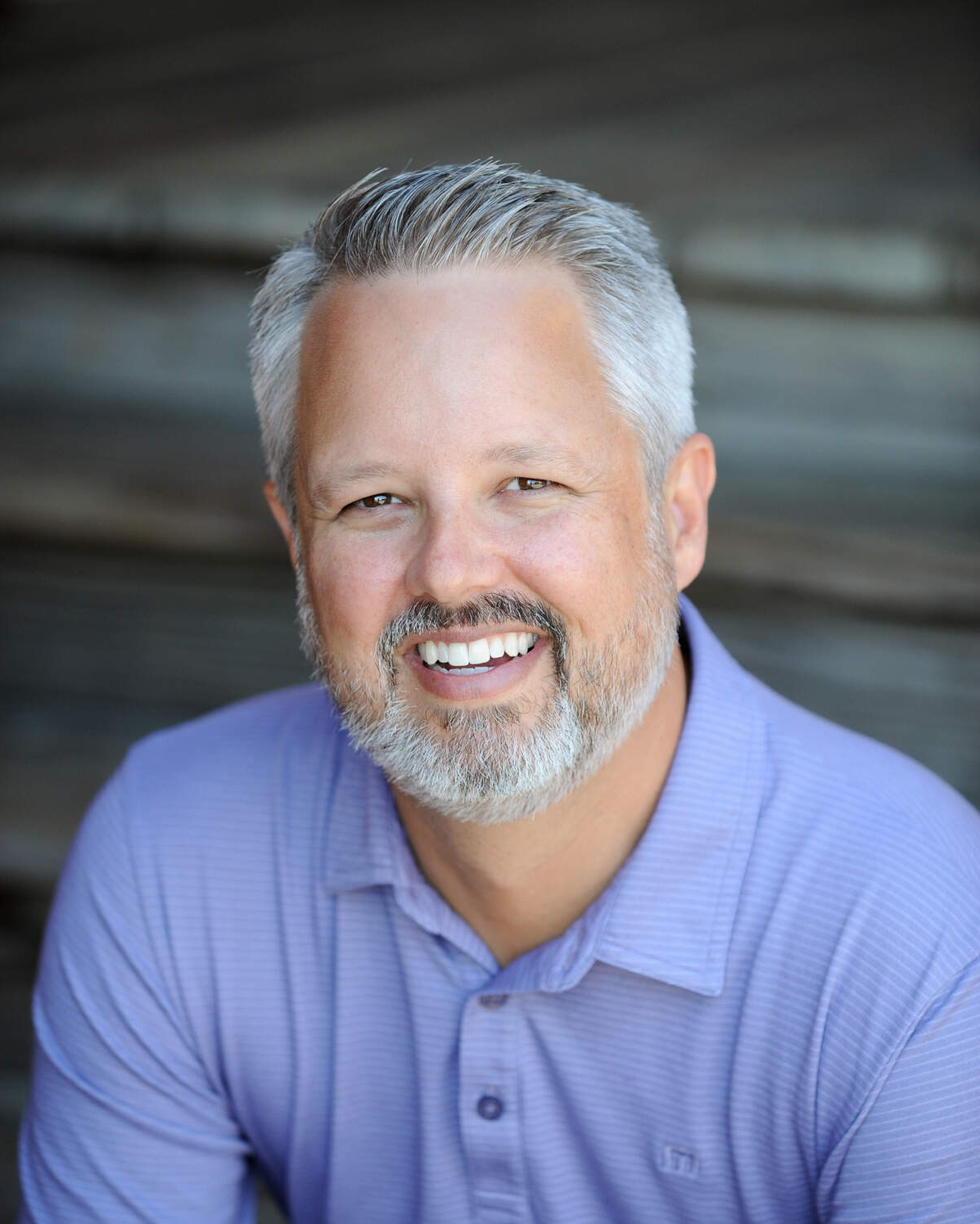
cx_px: 490
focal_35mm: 147
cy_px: 665
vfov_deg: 13.1
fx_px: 5329
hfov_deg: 10.5
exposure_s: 1/640
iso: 400
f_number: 3.2
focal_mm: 130
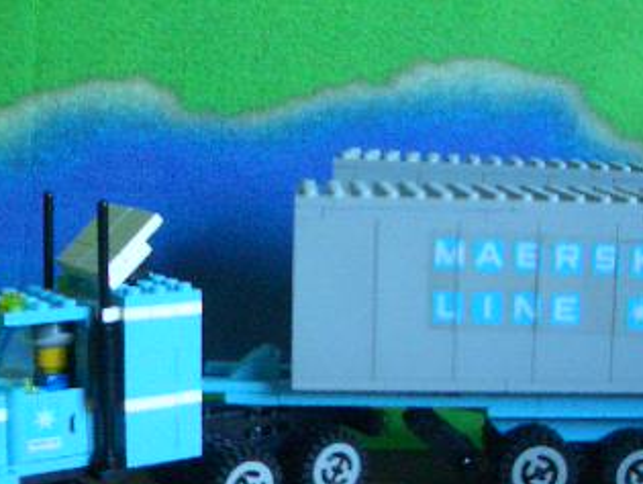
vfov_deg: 20.7
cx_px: 400
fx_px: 1320
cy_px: 292
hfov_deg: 27.3
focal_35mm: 71
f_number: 2.6
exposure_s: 1/40
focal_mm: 5.8
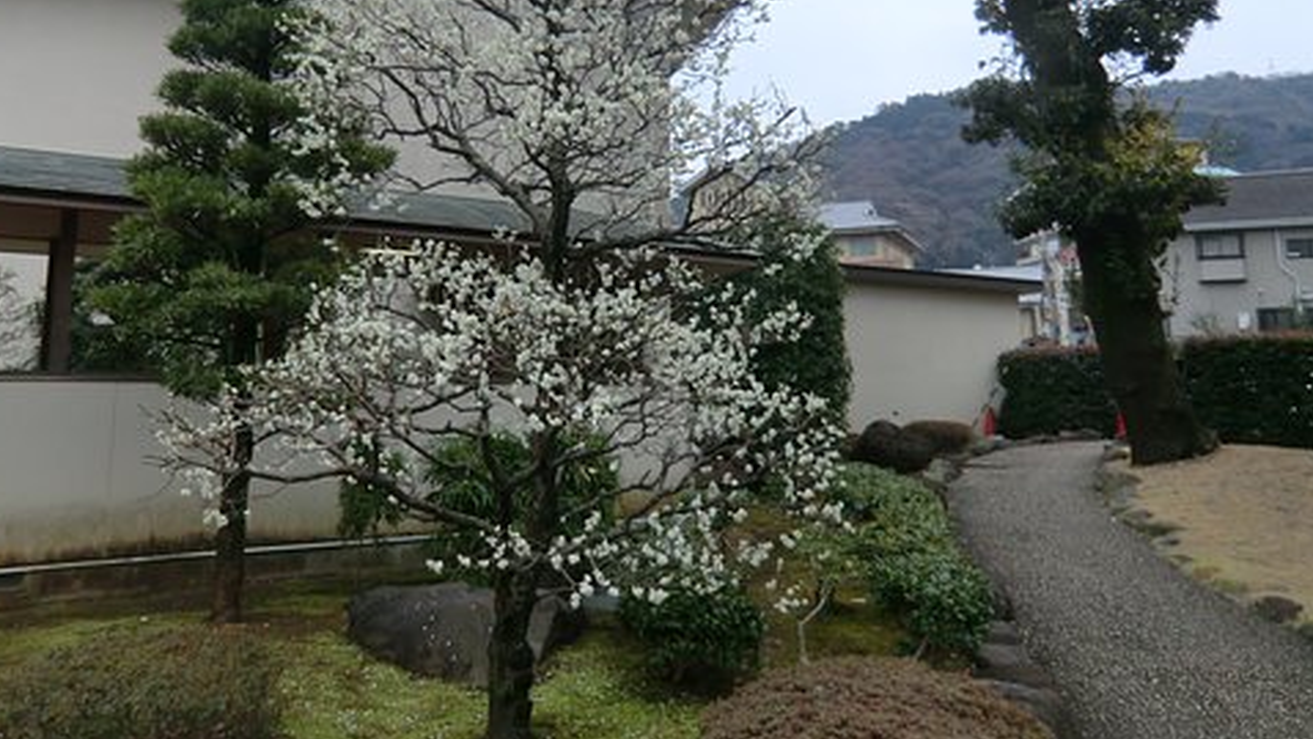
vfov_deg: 40.8
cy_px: 228
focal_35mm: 28
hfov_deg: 67.9
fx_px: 975
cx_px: 621
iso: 64
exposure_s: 1/60
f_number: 3.2
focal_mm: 4.3
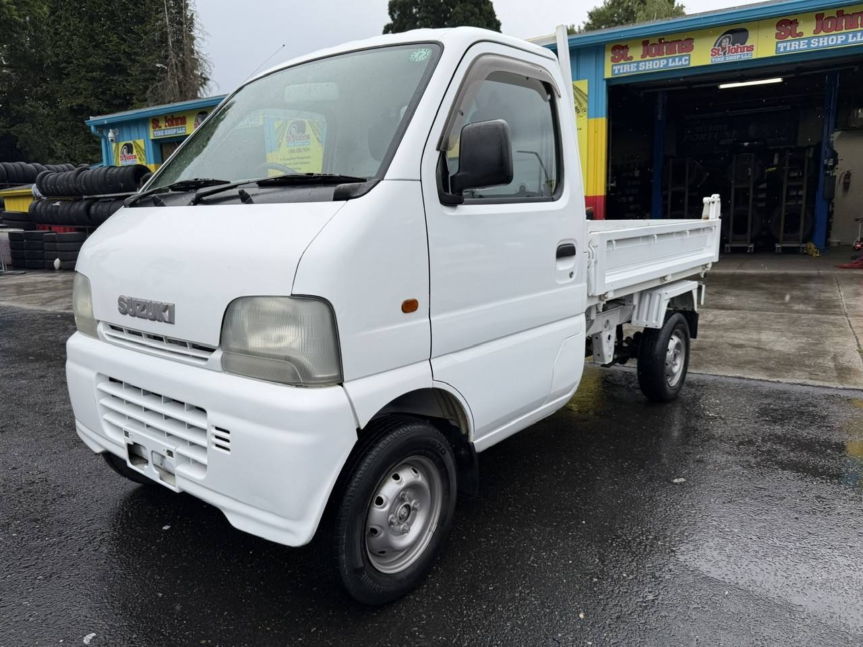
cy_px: 324
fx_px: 598
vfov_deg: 56.8
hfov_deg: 71.6
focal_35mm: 24
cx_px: 432
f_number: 1.78
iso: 80
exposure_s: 1/2232
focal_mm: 6.76
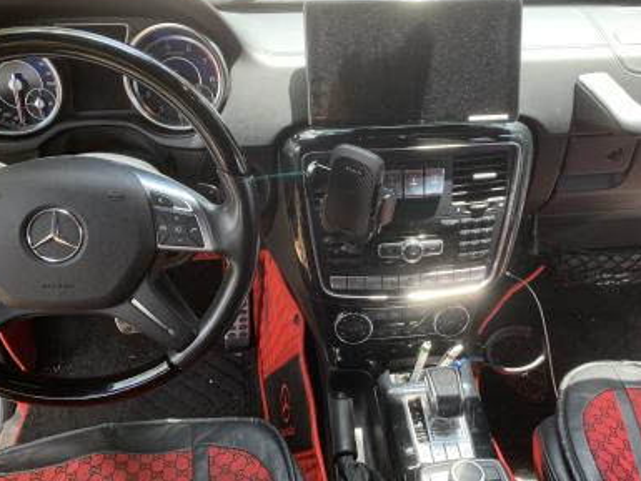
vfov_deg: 41.8
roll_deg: -1.7
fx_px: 630
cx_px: 348
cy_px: 236
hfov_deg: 53.9
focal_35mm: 34
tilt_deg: -39.1
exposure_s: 1/121
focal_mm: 4.25
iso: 64
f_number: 1.8
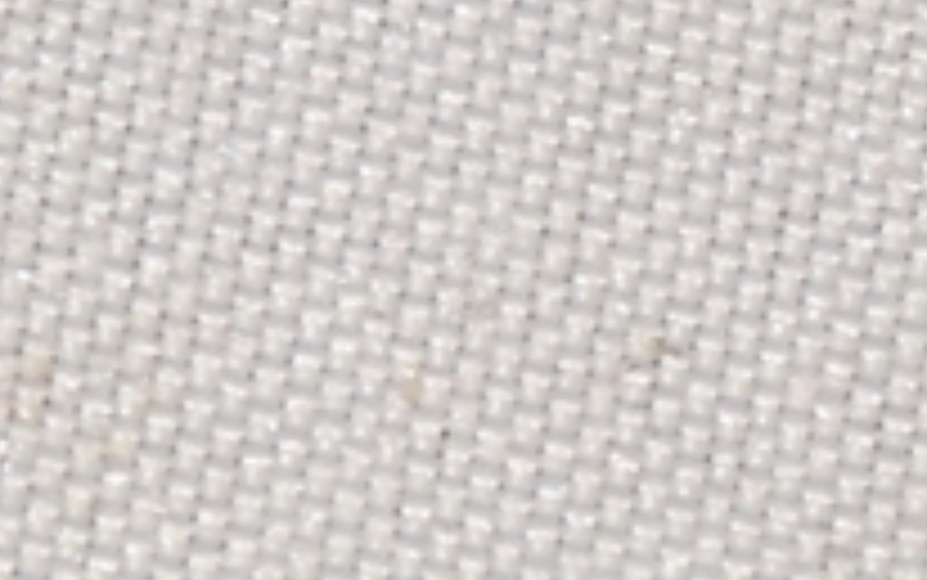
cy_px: 1317
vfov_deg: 1.3
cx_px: 1184
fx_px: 25176
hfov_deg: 2.1
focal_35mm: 996
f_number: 13
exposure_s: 1/160
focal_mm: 140
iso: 100
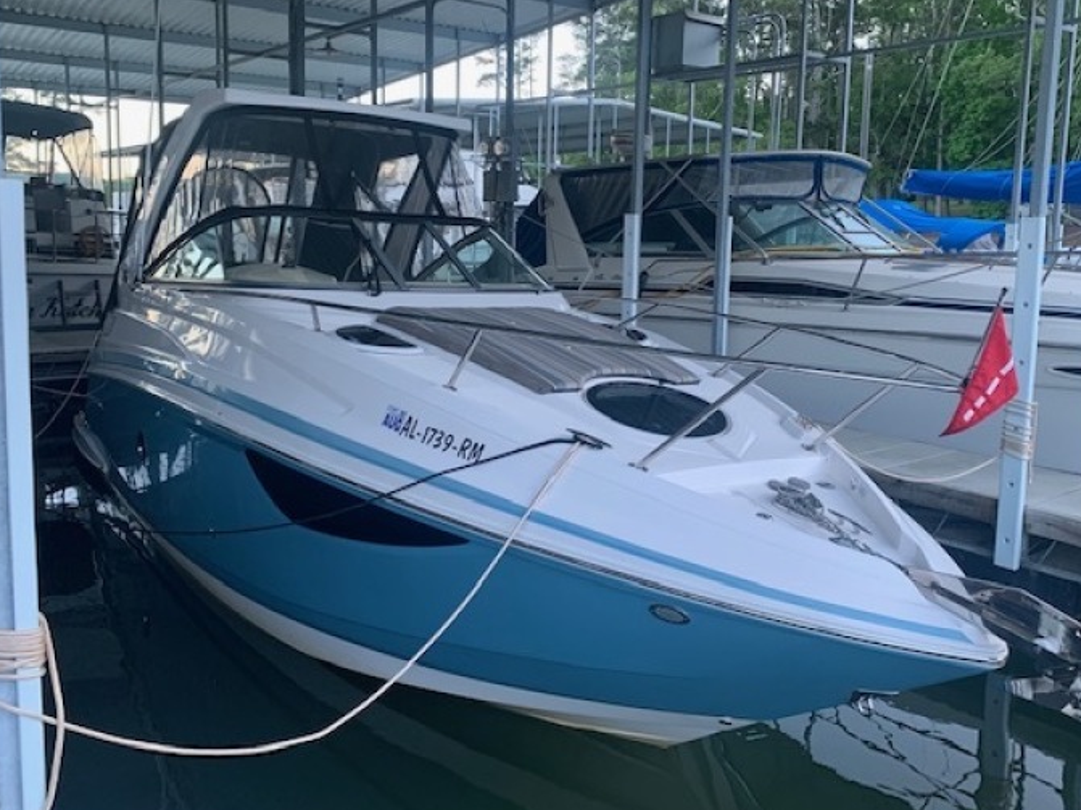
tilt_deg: -7.0
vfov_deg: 45.3
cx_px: 554
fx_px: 968
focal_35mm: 31
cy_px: 338
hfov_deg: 58.4
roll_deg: -0.4
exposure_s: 1/110
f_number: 1.8
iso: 100
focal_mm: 4.25
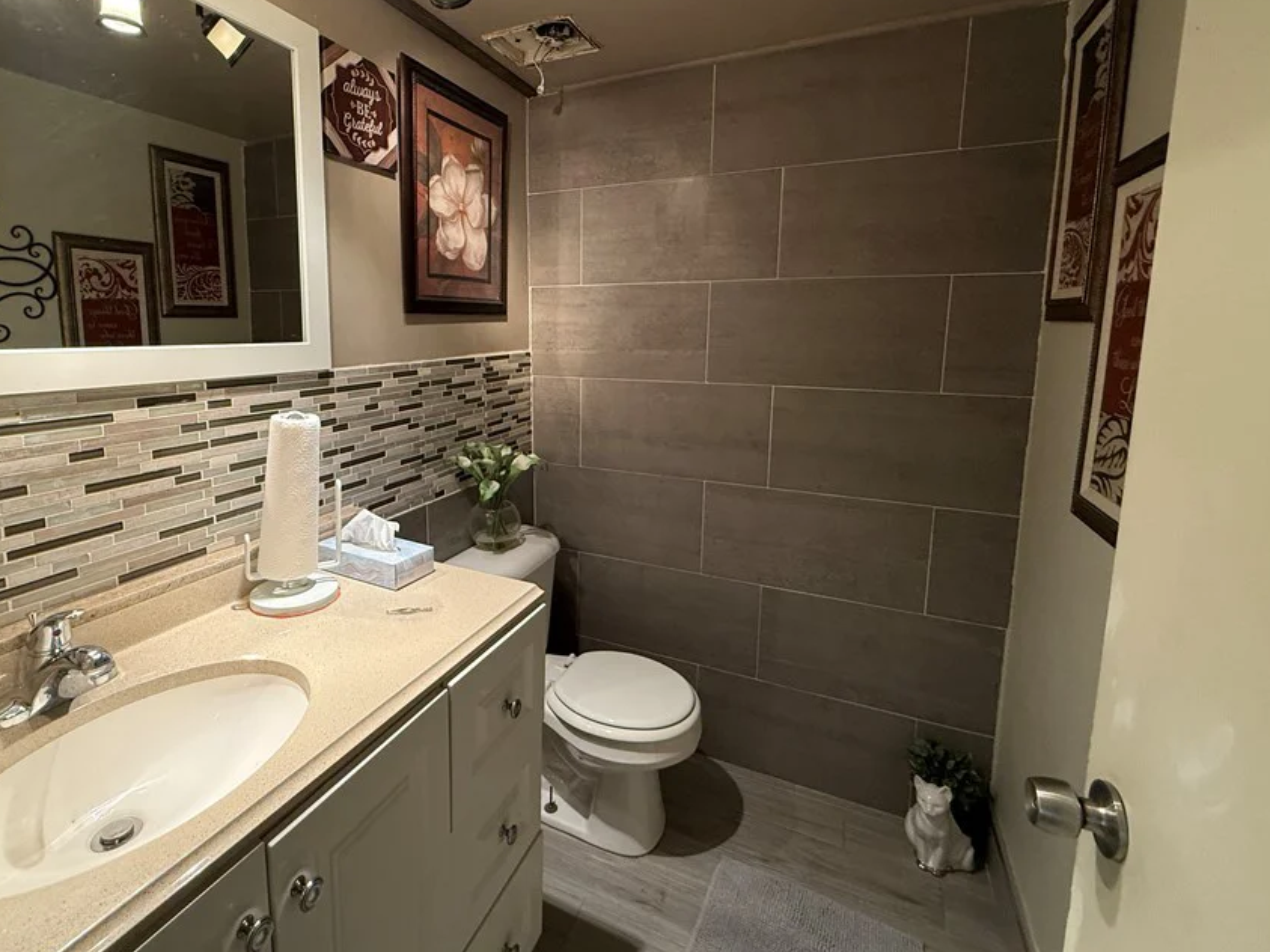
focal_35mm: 17
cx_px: 545
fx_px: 624
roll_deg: +0.3
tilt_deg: -8.0
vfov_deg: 74.3
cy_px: 411
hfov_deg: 90.5
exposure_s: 1/60
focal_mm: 2.22
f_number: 2.2
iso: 320
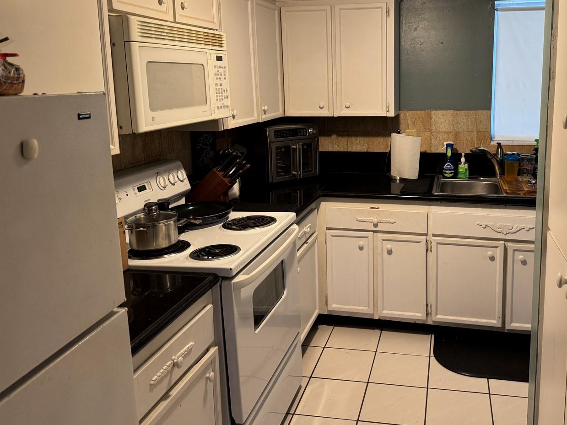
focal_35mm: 31
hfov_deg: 57.6
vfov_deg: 45.0
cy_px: 154
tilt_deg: -10.1
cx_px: 357
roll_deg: +1.7
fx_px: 508
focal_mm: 6.76
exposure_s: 1/60
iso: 200
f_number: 1.78
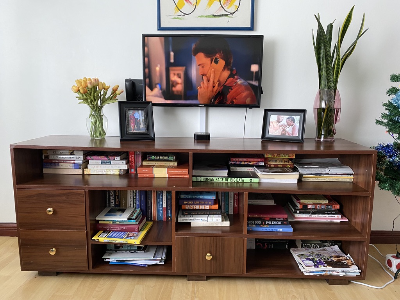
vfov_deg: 53.1
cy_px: 150
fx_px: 300
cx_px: 200
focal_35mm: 26
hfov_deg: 67.3
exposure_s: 1/53
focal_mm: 4.25
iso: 160
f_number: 1.8
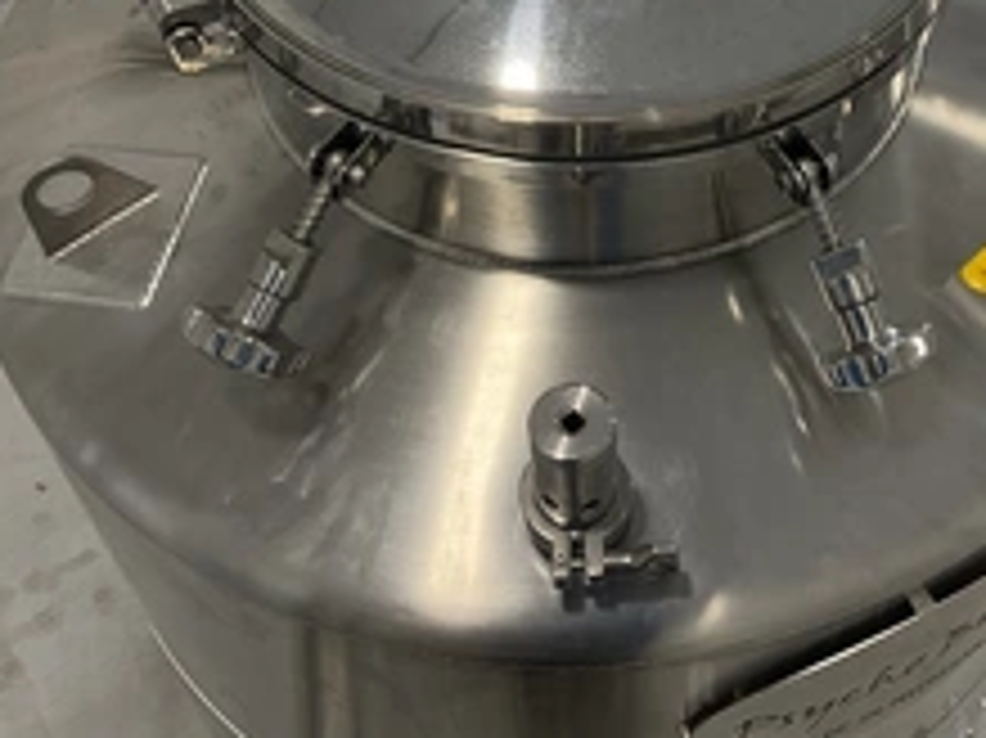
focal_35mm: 53
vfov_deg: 26.8
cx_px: 662
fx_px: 1509
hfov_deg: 35.8
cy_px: 108
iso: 50
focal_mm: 3
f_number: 1.8
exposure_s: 1/122
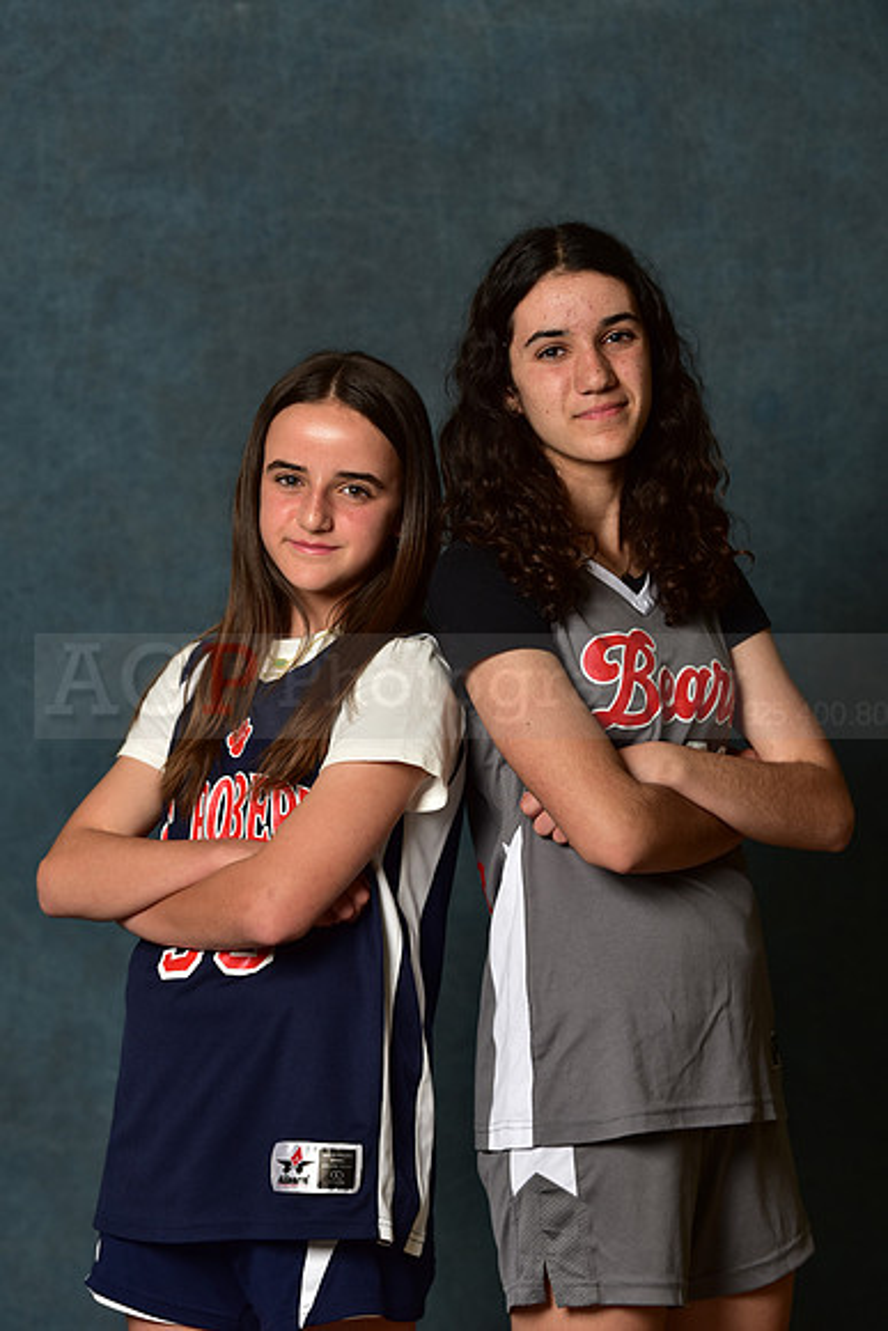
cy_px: 666
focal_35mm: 130
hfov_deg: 10.6
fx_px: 4807
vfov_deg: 15.8
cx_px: 444
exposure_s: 1/200
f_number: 4.5
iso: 200
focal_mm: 130
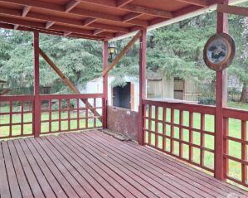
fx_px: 220
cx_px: 114
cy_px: 82
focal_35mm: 30
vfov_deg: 48.3
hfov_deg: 58.7
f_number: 1.8
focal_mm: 5.54
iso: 40
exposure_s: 1/123
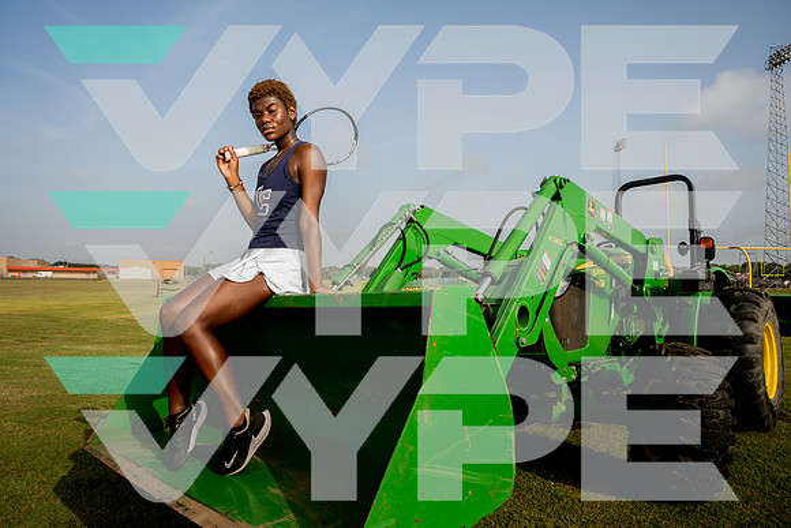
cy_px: 264
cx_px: 396
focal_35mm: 24
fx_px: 527
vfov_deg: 53.2
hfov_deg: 73.7
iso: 50
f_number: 6.3
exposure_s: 1/200
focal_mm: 24
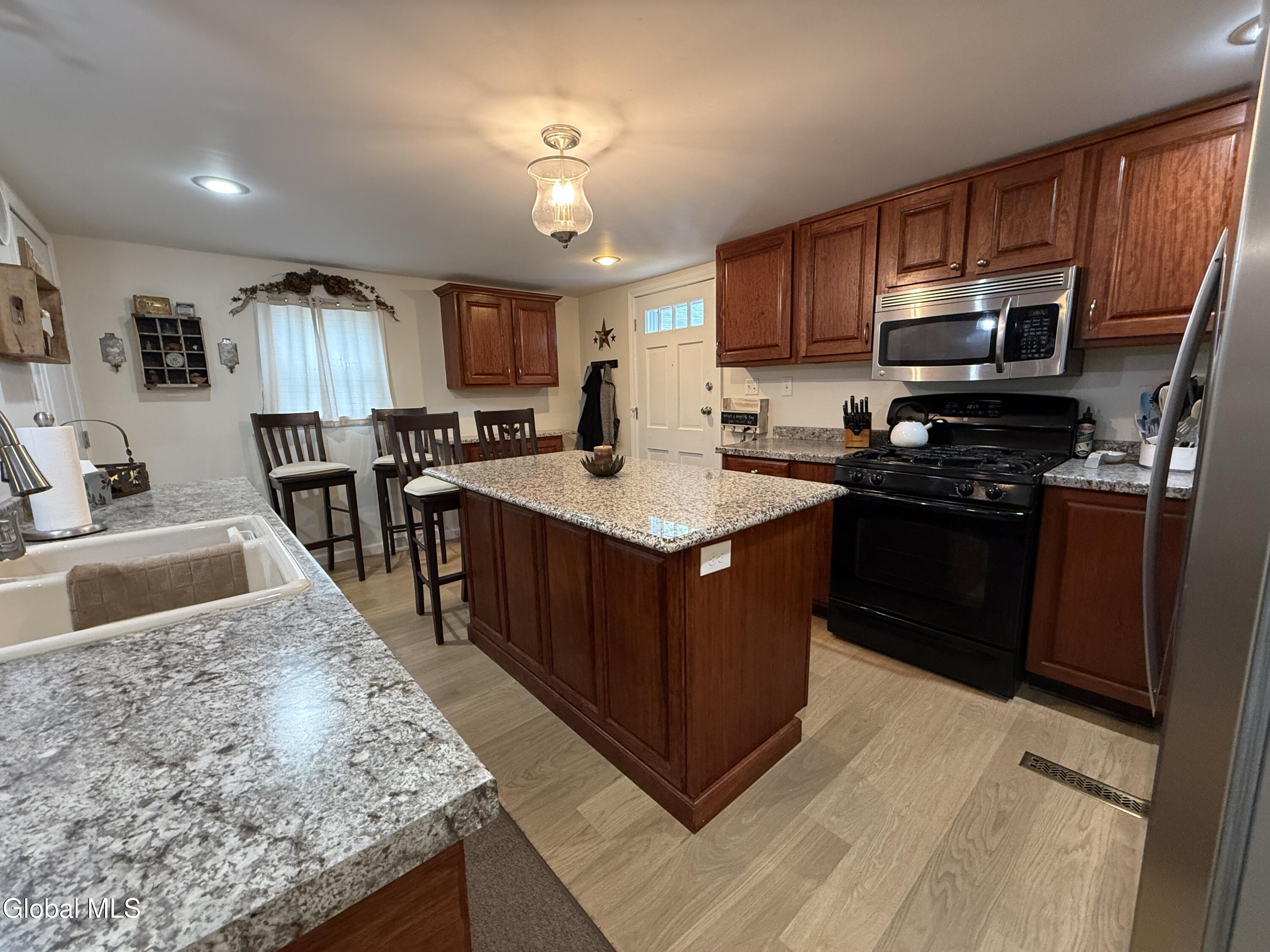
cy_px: 476
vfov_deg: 85.7
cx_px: 635
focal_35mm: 14
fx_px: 514
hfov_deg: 102.1
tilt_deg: -9.1
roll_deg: +2.1
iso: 400
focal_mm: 2.22
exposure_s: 1/60
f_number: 2.2
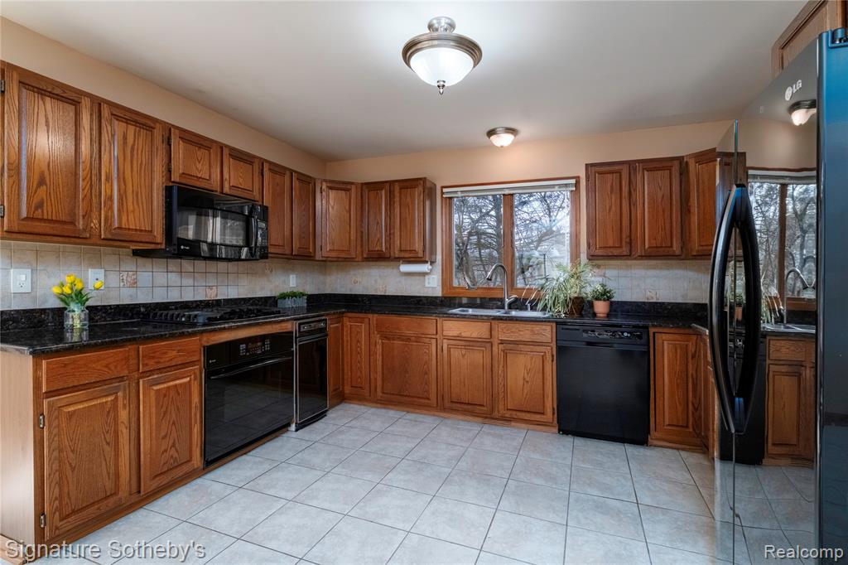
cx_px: 424
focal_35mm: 17
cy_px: 282
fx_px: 400
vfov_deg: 70.4
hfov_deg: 93.3
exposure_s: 1/8
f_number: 6.4
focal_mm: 11.5
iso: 640
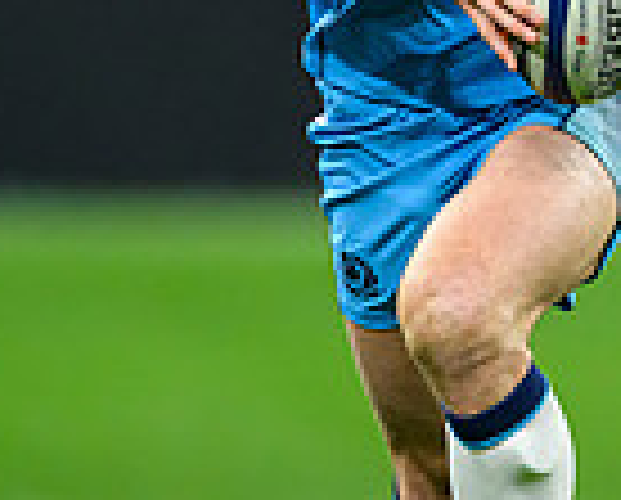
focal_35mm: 1952
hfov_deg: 1.0
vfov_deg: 0.8
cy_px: 142
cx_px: 745
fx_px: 35952
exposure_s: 1/2500
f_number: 2.8
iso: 3200
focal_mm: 400
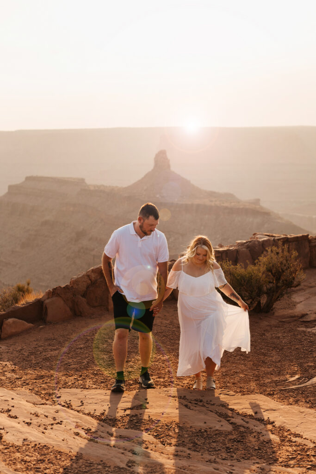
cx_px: 158
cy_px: 237
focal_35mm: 50
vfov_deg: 39.6
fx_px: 658
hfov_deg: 27.0
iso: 200
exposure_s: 1/1000
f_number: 3.5
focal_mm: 50
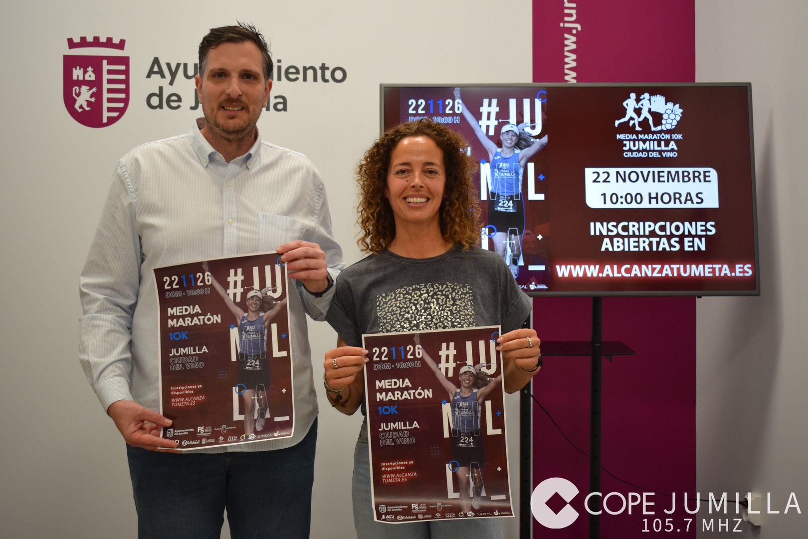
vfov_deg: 28.1
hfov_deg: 41.1
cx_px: 404
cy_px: 270
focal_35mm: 48
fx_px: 1077
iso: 900
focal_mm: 32
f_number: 4.5
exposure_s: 1/60
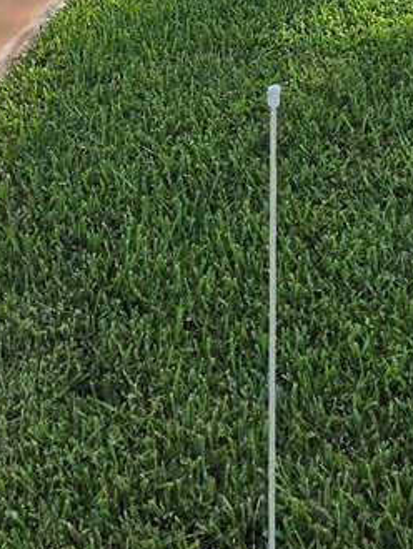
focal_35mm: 63
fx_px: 1001
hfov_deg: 23.3
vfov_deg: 21.9
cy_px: -388
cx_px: 153
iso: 25
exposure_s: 1/1212
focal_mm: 1.7
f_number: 2.2
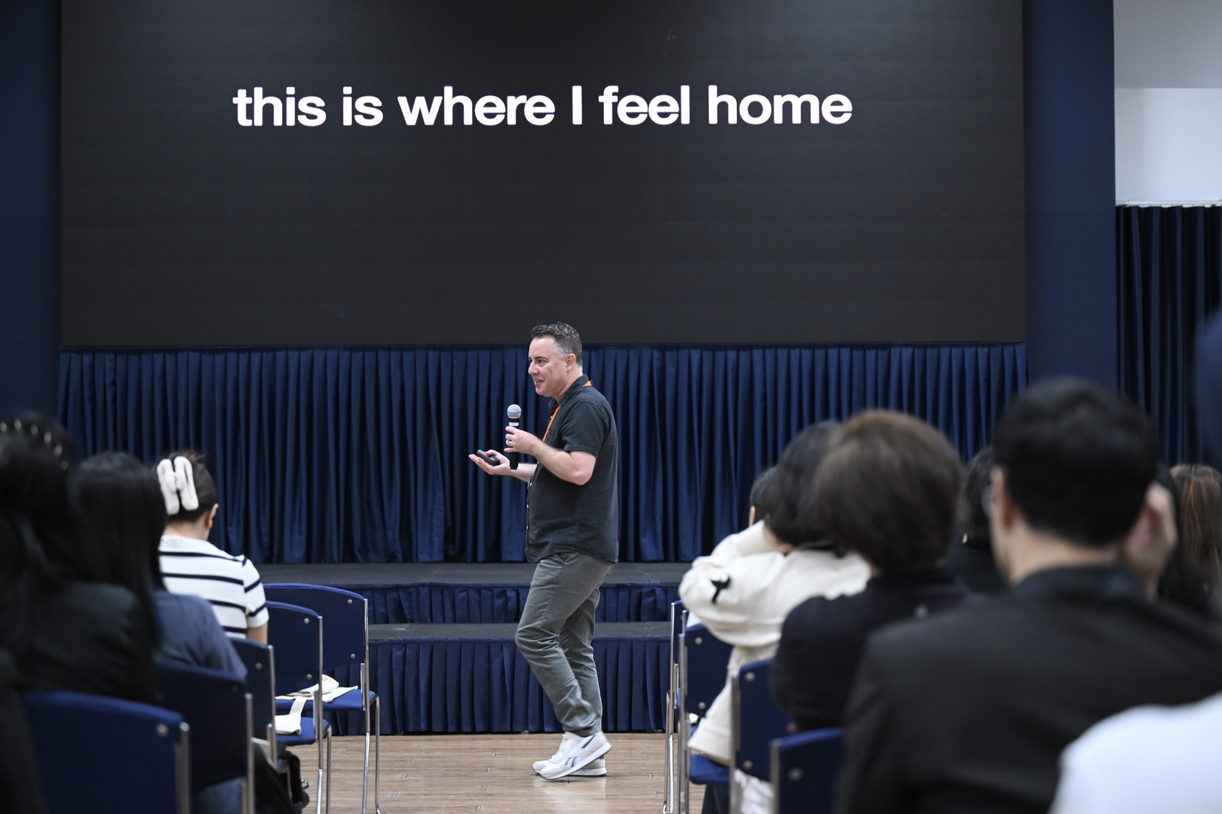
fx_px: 2376
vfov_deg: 19.5
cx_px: 611
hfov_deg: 28.8
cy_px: 407
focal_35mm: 70
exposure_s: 1/200
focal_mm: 70
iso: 2000
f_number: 2.8
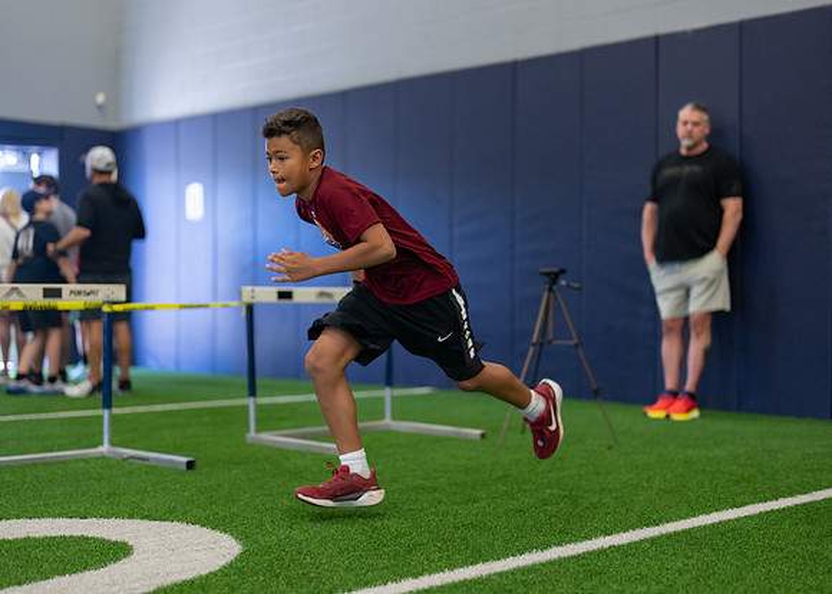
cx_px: 416
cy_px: 297
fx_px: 1276
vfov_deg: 26.2
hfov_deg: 36.1
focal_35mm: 54
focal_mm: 50
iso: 1250
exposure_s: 1/1000
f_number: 1.2
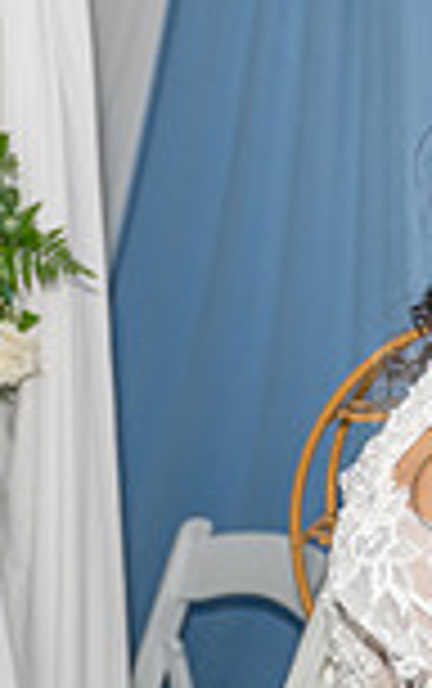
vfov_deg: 19.3
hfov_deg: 11.5
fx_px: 2010
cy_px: 546
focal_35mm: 107
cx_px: 748
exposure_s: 1/125
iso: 250
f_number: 3.5
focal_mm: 24
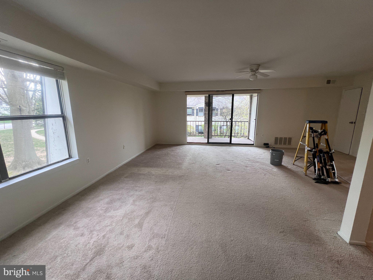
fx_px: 140
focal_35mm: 13
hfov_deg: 106.2
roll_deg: +0.7
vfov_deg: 89.9
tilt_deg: -11.5
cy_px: 140
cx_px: 186
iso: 100
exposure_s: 1/120
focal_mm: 1.57
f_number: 1.8
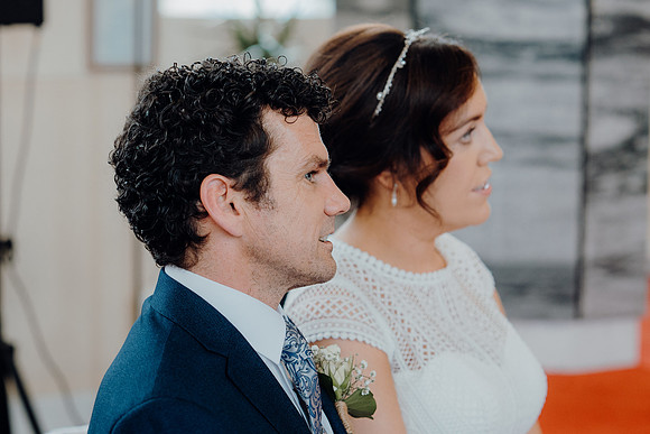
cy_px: 217
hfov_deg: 19.8
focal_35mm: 103
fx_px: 1860
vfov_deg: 13.3
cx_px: 325
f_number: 2.8
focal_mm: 69
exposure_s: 1/200
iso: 800
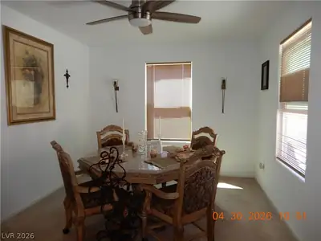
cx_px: 160
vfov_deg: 56.8
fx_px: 223
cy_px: 120
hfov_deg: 71.6
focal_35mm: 24
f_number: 3.4
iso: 100
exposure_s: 1/30
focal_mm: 4.3
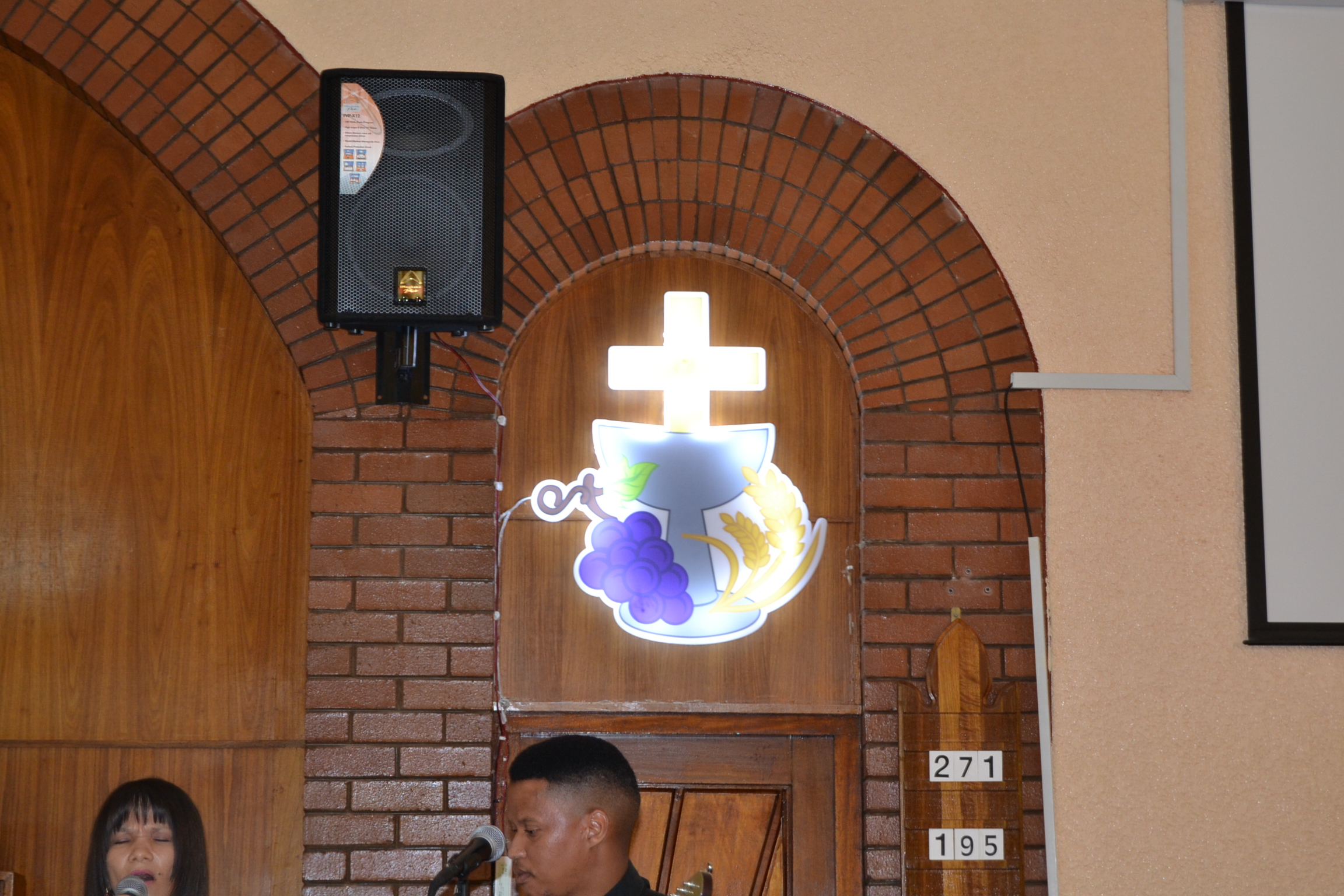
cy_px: 448
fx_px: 2800
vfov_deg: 18.2
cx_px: 672
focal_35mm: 75
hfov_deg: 27.0
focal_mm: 50
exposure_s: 1/60
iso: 640
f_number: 5.6
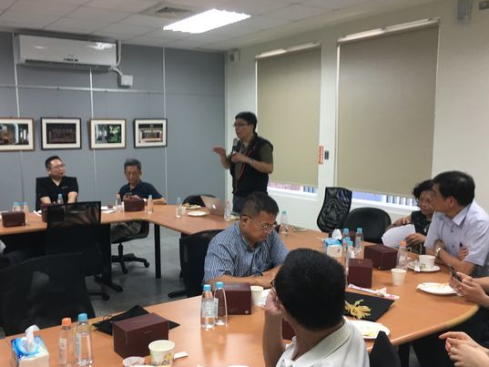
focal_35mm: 36
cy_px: 201
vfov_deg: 39.6
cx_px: 216
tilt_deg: -5.5
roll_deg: +1.0
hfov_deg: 51.2
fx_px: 509
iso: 32
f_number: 2.2
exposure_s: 1/15
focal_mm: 4.15
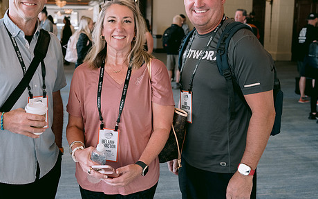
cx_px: 118
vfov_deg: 28.5
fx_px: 390
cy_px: 75
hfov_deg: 44.0
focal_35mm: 45
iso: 800
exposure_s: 1/250
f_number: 3.5
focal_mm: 35
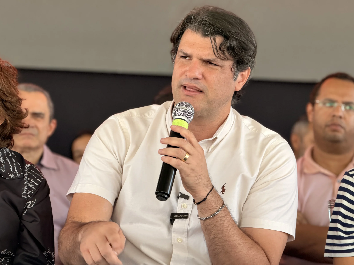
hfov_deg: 18.5
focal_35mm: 106
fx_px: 1084
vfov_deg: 14.0
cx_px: 177
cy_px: 129
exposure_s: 1/121
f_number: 2.8
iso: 125
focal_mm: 16.9
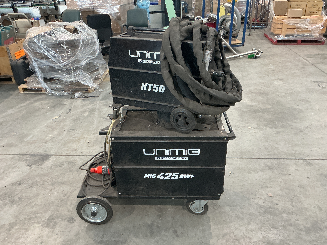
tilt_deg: -27.4
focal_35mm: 29
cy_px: 122
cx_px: 164
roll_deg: +1.5
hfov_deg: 61.7
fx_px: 274
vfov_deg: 48.2
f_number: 1.8
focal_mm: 3
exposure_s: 1/60
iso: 200
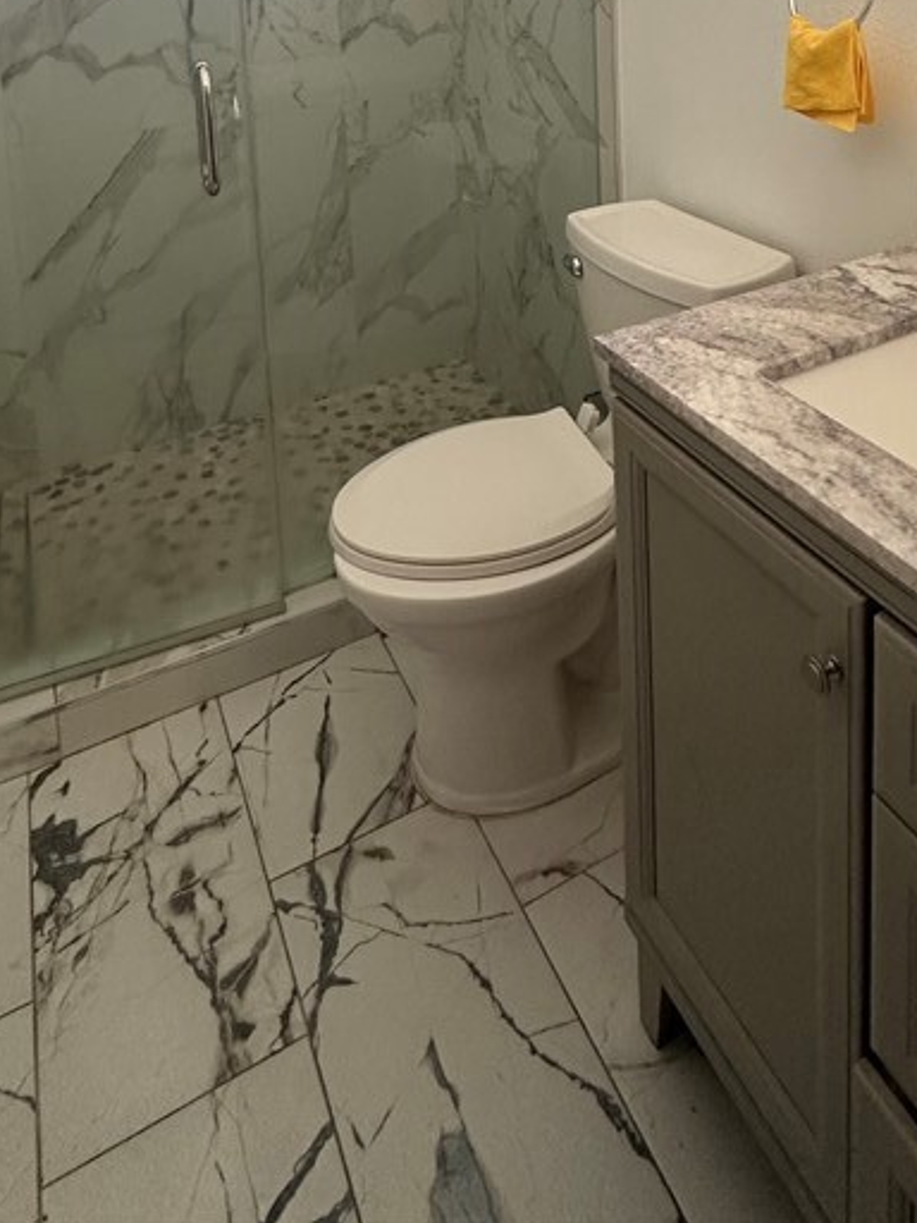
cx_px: 523
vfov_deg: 51.2
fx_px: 989
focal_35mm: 28
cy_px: 5
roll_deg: +2.0
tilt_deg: -7.7
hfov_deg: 49.6
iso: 250
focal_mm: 2.22
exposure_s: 1/120
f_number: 2.2
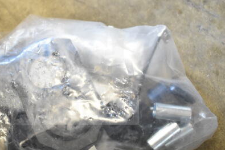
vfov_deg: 26.5
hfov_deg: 38.4
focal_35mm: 51
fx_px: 319
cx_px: 75
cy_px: 80
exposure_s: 1/30
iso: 1800
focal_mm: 22
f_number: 3.8
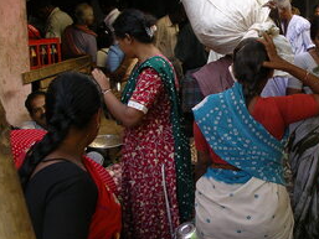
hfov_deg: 33.7
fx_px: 516
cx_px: 238
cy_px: 97
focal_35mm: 56
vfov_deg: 26.1
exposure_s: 1/136
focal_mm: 7.8
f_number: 2.8
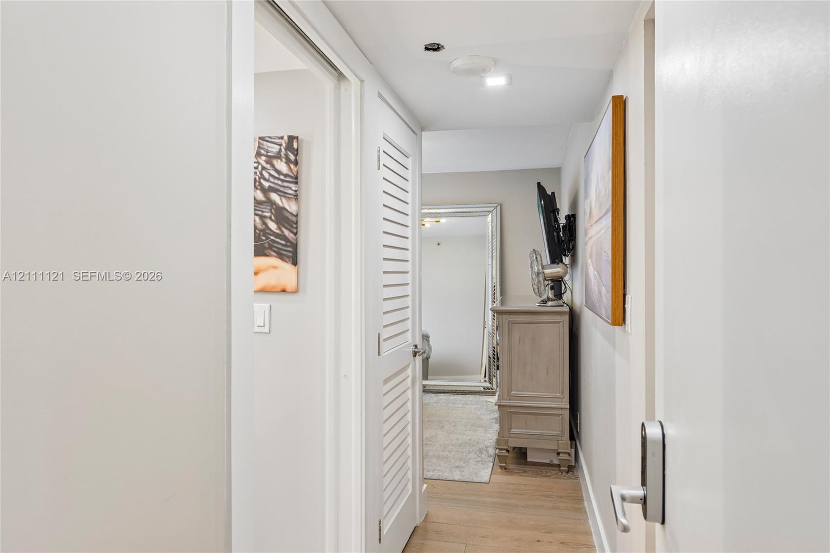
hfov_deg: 73.8
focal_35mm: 24
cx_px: 415
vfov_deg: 53.1
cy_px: 276
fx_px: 553
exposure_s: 1/10
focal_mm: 24
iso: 200
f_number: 9
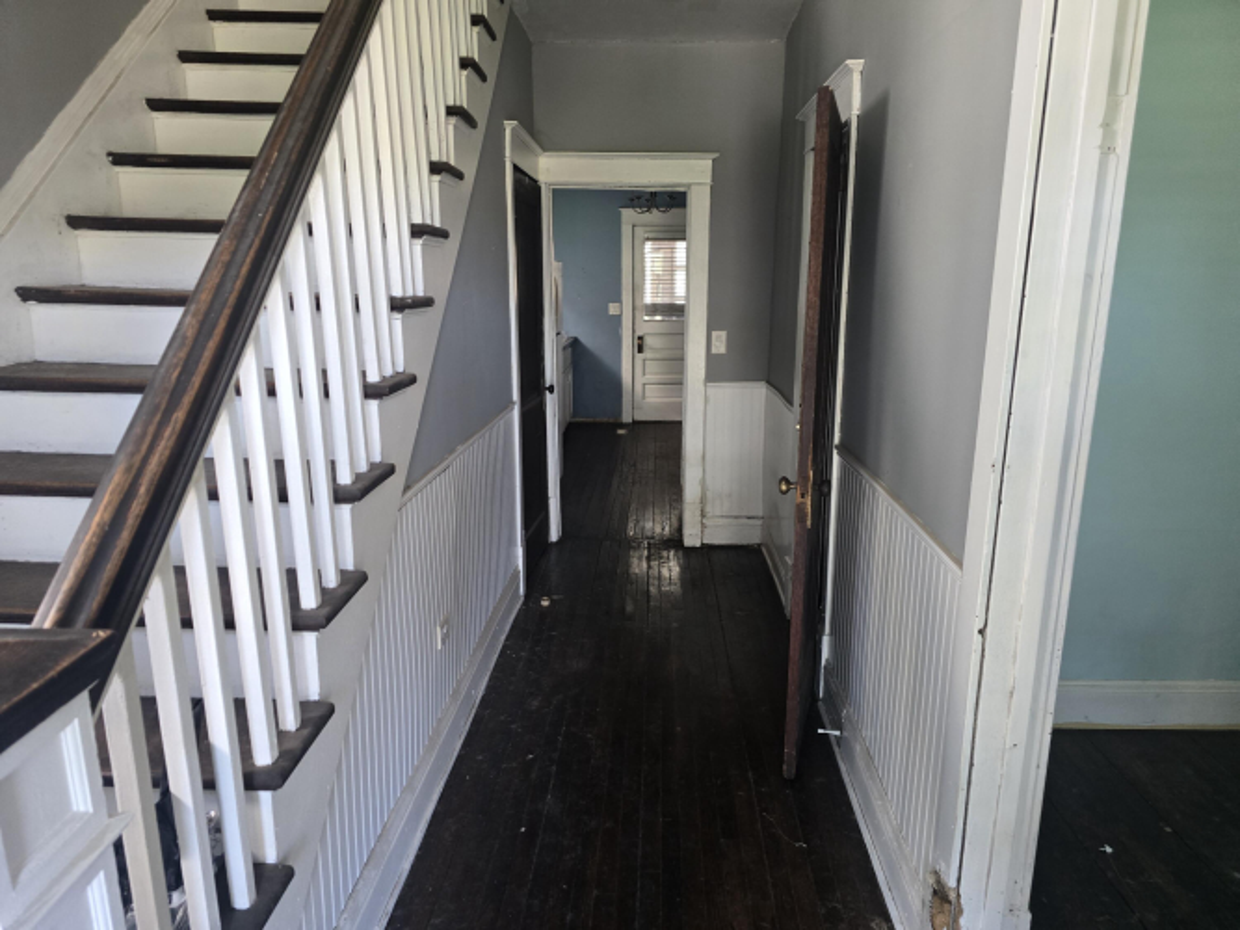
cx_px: 620
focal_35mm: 23
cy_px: 465
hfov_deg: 73.9
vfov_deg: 58.9
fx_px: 824
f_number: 1.7
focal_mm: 6.3
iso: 500
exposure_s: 1/120
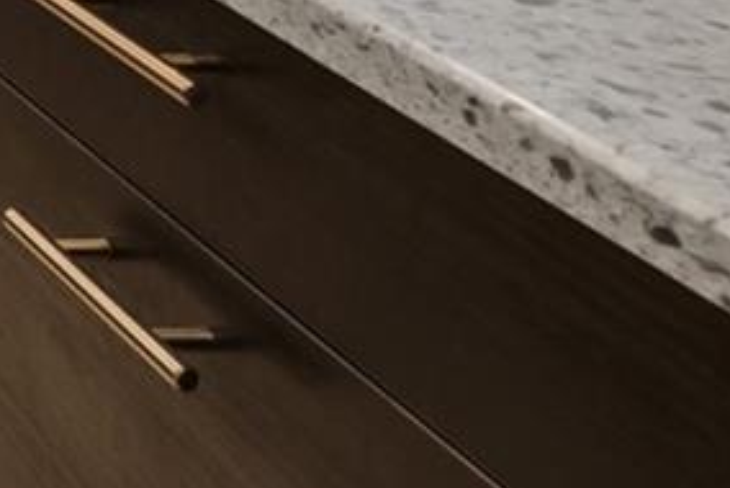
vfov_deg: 11.9
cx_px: -972
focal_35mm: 90
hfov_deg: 15.0
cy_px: -729
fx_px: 1827
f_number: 8
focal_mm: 16
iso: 200
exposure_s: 1.6
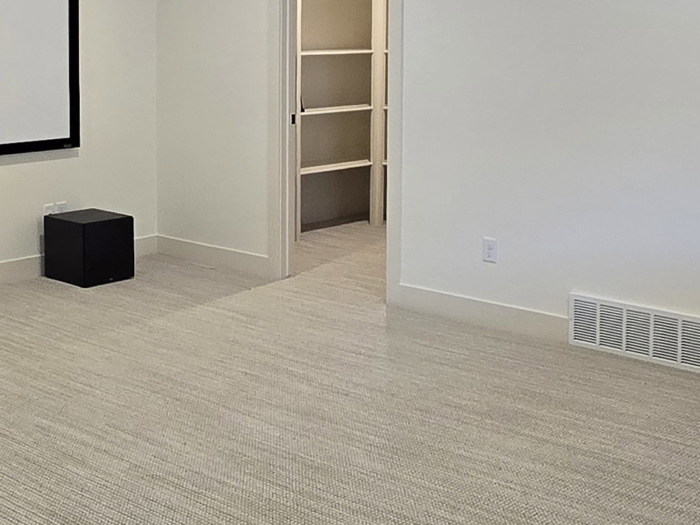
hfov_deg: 35.7
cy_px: 114
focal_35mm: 53
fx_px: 1072
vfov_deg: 27.1
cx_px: 222
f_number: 2.2
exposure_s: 1/60
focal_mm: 2.2
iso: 250
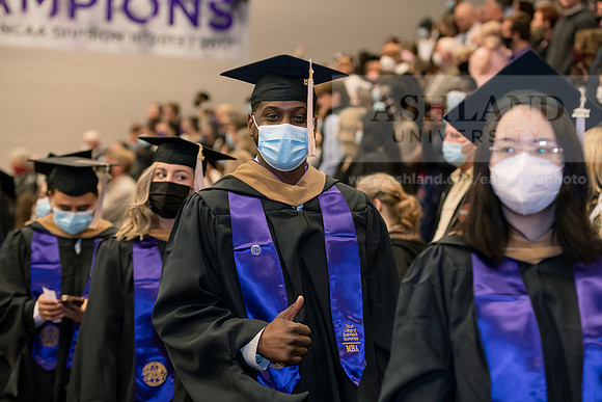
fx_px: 1673
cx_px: 301
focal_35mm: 100
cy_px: 201
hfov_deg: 20.4
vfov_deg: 13.7
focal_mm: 100
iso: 2000
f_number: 4
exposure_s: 1/200
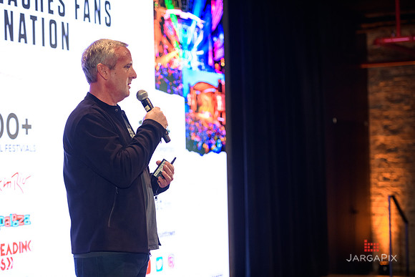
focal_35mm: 85
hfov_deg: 23.9
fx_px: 980
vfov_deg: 16.1
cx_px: 208
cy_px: 138
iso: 1600
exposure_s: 1/200
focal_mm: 85
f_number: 3.2
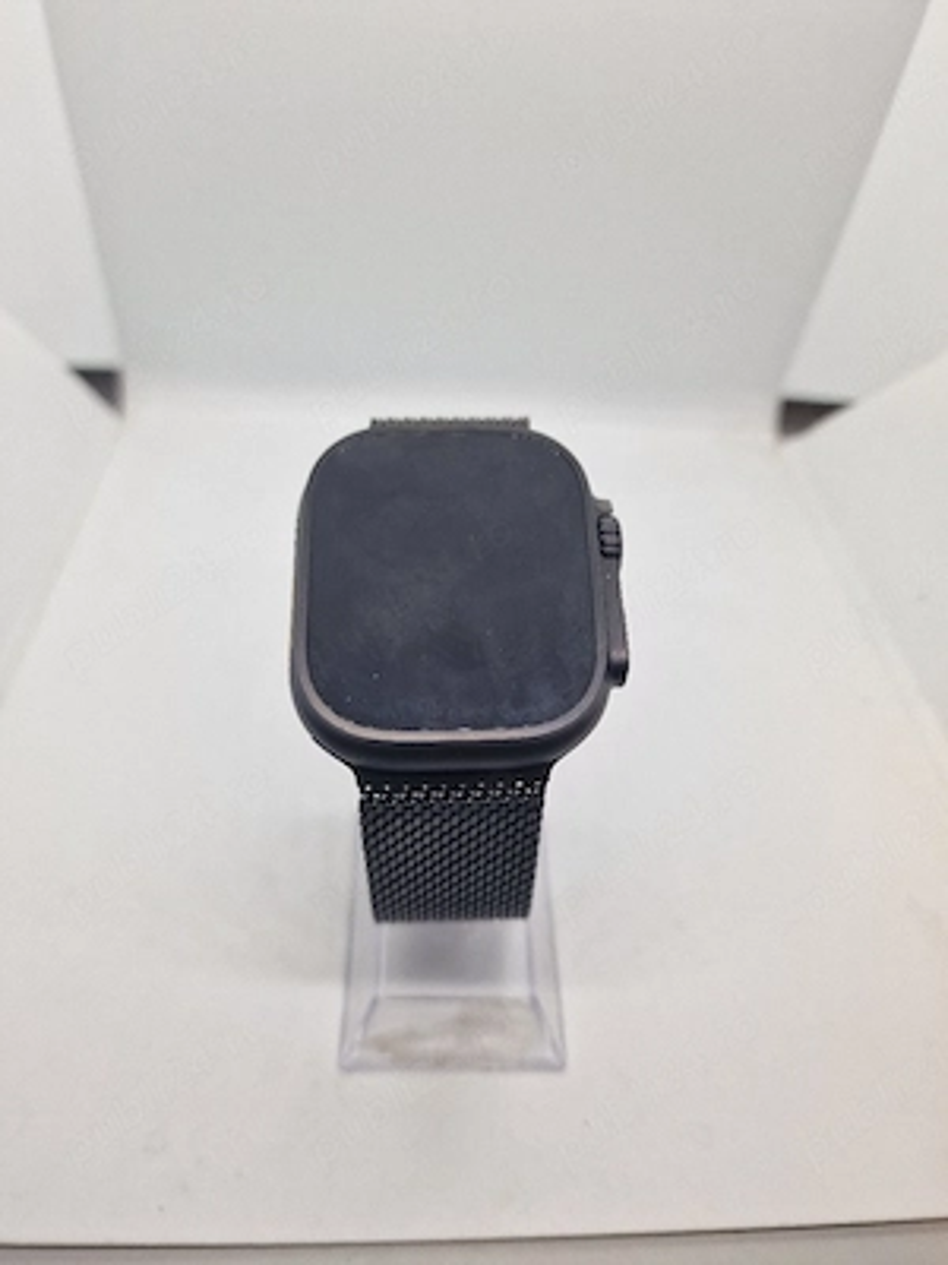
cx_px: 474
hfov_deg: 58.9
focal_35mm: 23
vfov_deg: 73.9
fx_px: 840
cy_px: 632
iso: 50
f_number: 1.8
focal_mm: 6.4
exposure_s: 1/182
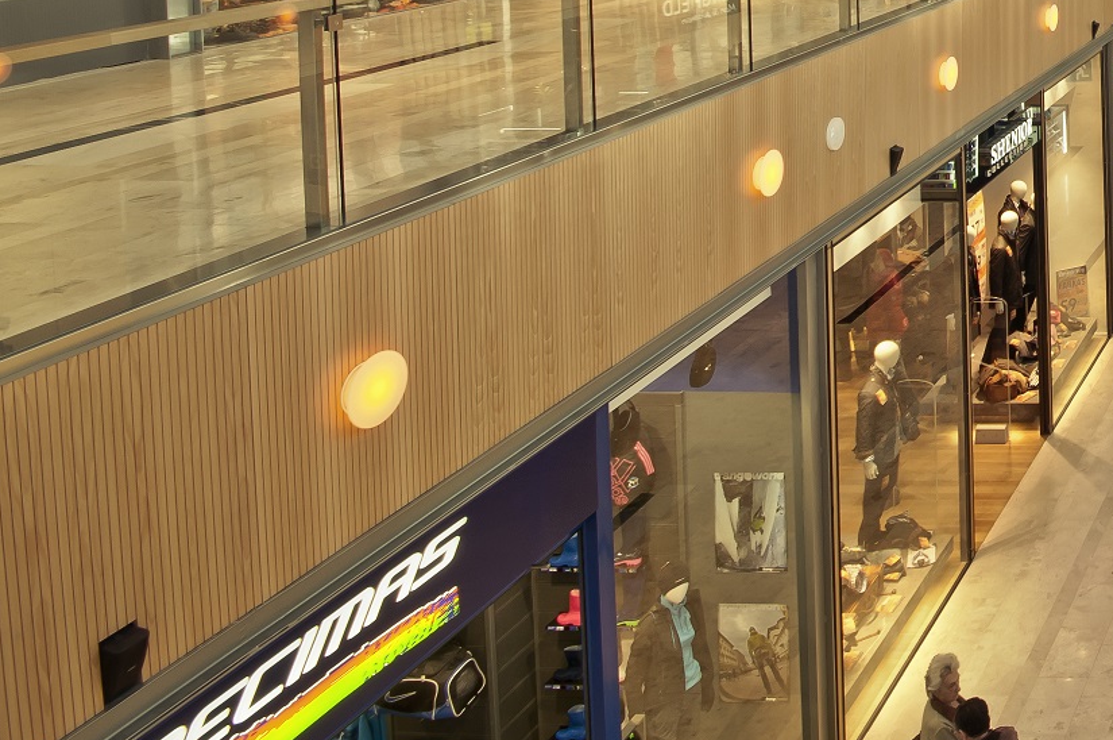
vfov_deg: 29.4
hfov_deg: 36.1
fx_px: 1204
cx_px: 1392
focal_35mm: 39
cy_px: -144
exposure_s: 1/5
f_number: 10
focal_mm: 10
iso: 160
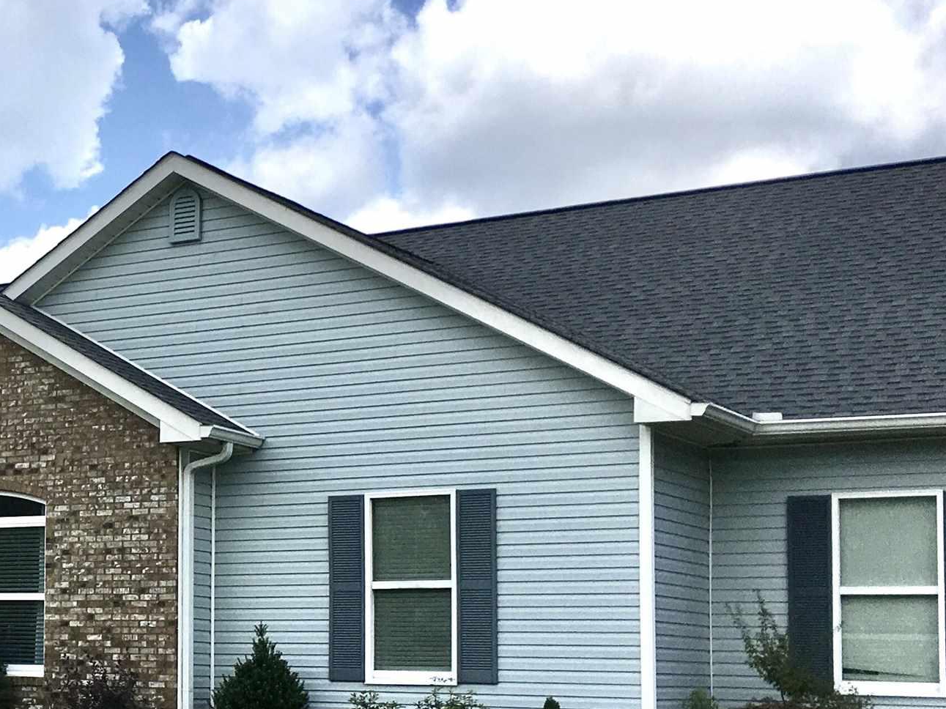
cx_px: -119
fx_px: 1885
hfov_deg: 25.8
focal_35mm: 69
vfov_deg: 21.1
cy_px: 539
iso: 25
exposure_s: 1/2481
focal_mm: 4.15
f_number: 2.2
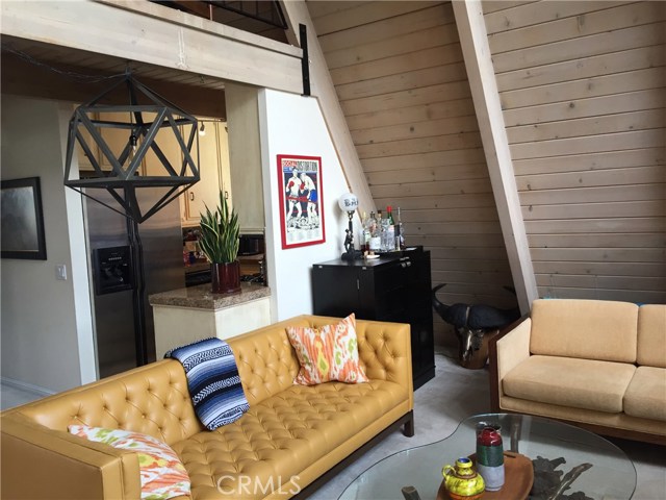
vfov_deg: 48.2
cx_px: 333
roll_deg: +1.7
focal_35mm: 29
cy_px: 250
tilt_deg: -4.7
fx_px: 558
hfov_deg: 61.7
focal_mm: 4.15
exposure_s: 1/30
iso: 32
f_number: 2.2
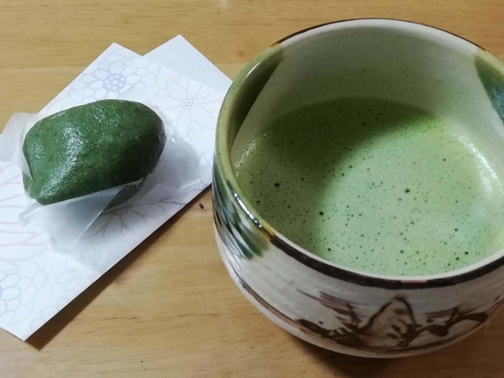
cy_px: 189
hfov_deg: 38.9
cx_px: 252
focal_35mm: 49
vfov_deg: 29.7
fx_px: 713
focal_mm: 3.81
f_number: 2.2
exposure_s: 1/30
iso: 320
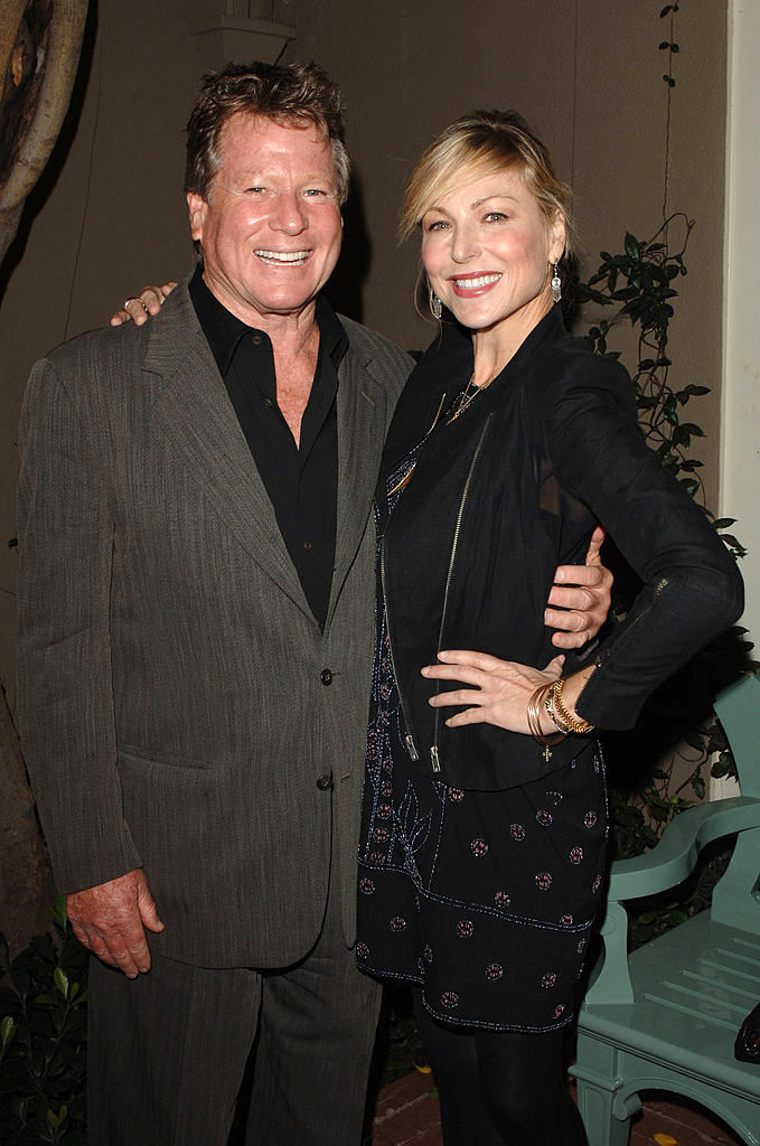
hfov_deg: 31.8
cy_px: 573
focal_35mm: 42
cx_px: 380
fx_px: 1335
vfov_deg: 46.5
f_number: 8
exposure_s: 1/50
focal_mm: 28
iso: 200
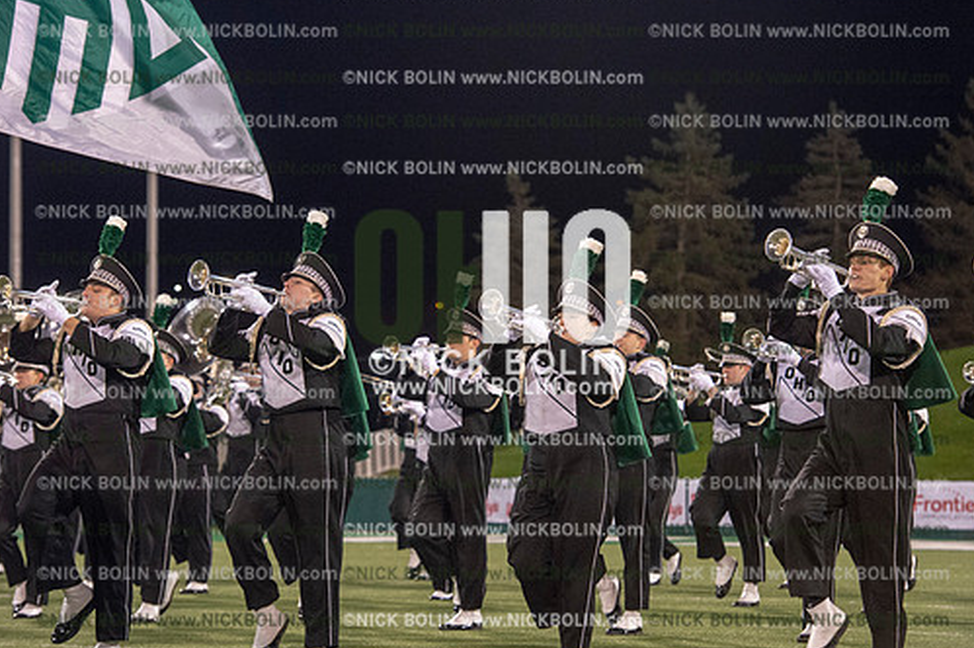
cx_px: 492
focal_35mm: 151
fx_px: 4083
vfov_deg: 9.1
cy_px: 303
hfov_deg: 13.6
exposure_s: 1/400
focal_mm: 130
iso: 6400
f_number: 5.6
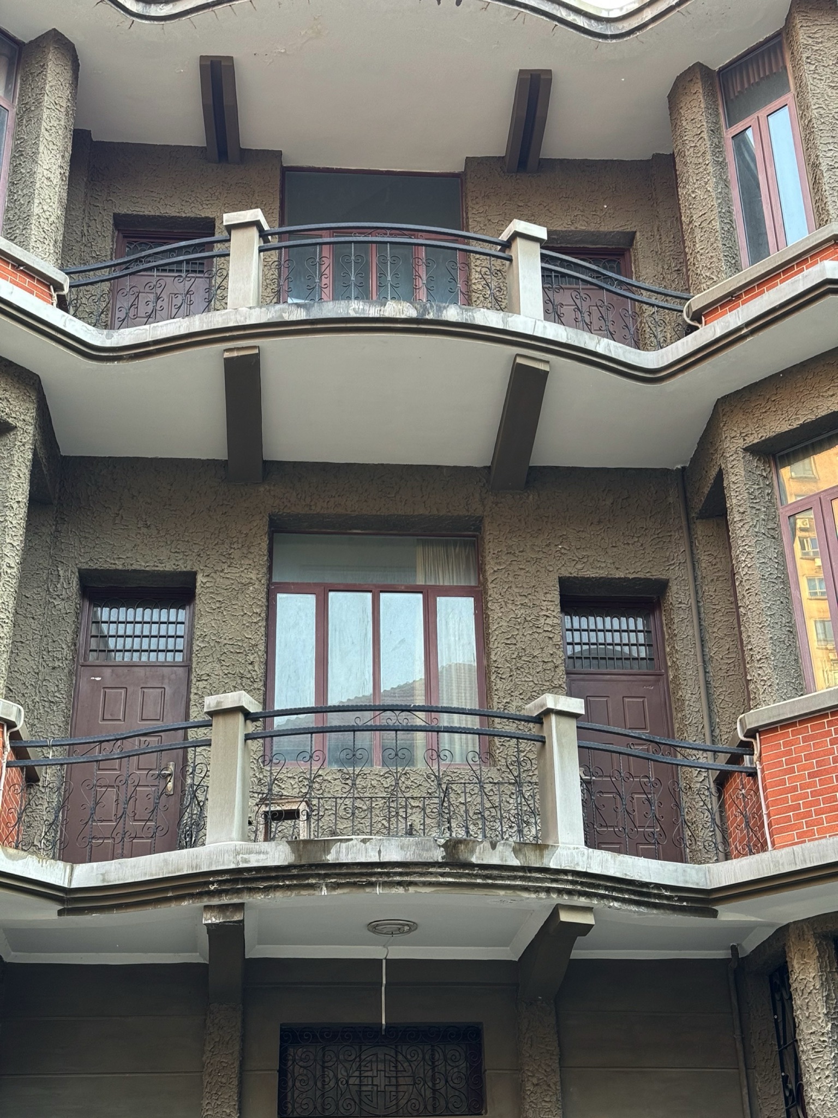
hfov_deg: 30.3
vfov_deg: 39.7
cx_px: 419
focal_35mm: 48
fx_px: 1549
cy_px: 559
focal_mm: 6.76
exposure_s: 1/121
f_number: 1.78
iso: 64
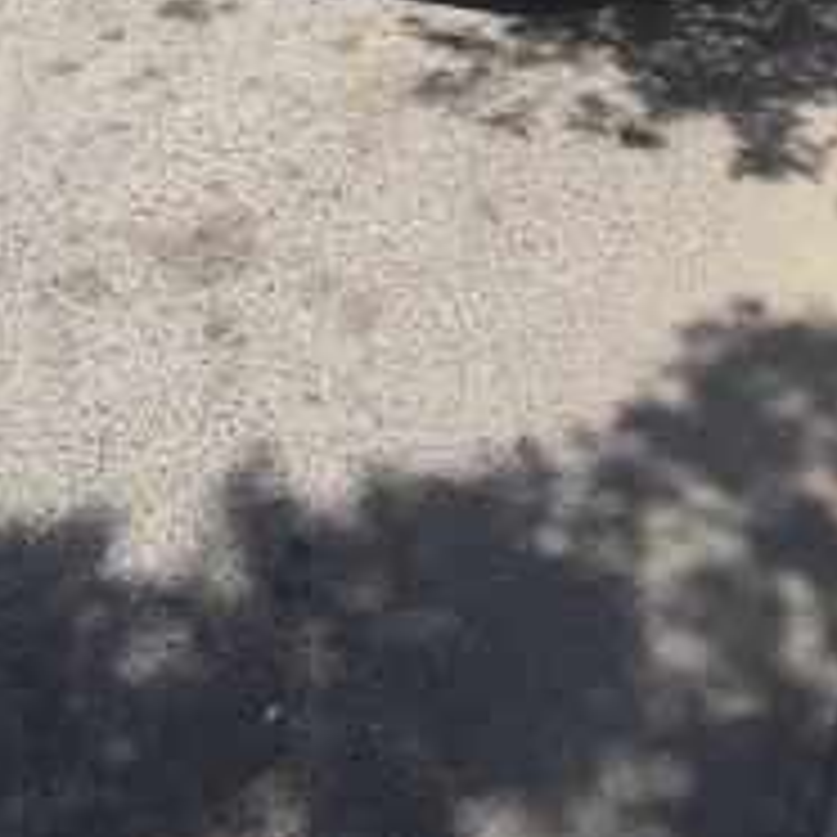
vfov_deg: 23.5
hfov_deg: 26.0
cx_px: 536
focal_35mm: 66
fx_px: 1806
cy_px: -212
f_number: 1.9
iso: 40
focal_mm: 3.7
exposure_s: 1/952
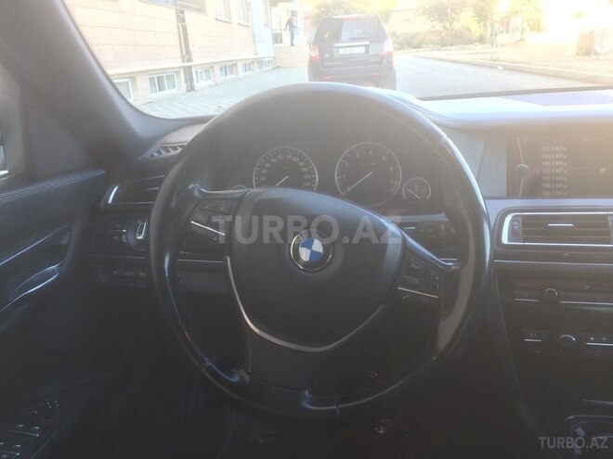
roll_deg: +4.4
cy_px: 230
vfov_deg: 48.2
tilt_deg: -19.6
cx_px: 306
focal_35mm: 29
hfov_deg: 61.7
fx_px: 514
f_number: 2.2
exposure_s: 1/33
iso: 32
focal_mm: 4.15
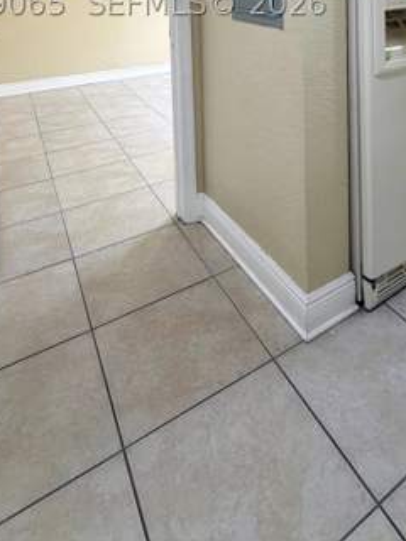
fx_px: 438
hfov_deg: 48.5
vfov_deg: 51.3
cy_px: 3
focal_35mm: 28
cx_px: 286
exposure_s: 1/60
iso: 200
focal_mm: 2.22
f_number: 2.2
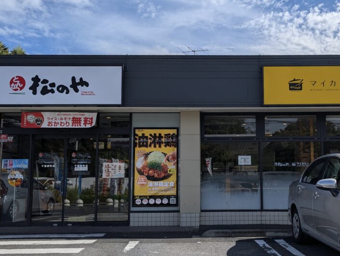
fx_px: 344
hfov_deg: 51.4
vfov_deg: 40.7
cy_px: 144
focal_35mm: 35
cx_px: 232
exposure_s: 1/2146
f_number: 1.68
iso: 19
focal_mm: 6.9
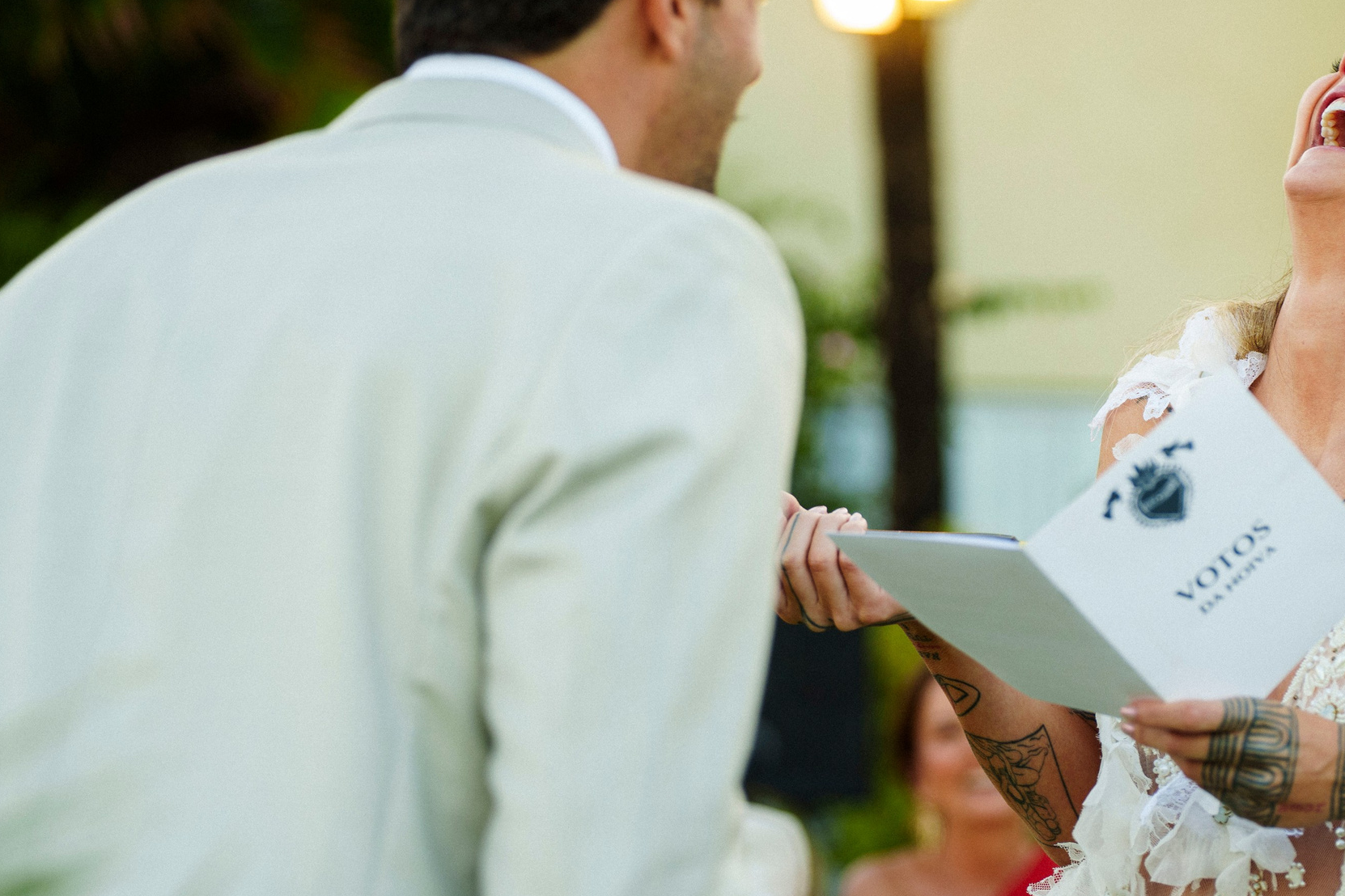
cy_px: 300
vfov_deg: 10.2
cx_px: 1008
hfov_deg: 15.2
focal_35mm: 134
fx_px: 5006
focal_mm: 87
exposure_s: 1/400
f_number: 2.8
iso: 250
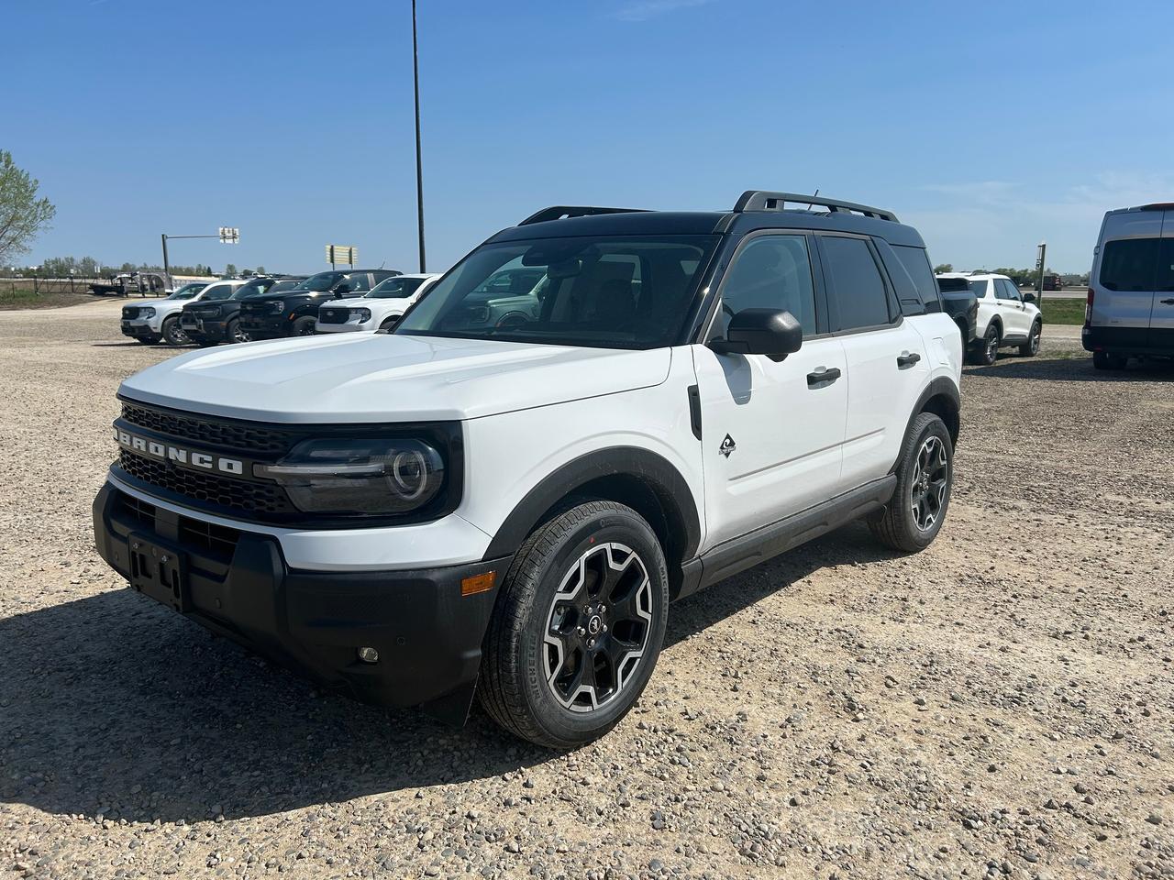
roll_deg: -1.5
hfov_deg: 67.3
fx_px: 882
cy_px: 440
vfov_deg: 53.1
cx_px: 587
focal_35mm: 26
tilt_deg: -8.6
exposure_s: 1/8000
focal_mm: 5.7
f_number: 1.5
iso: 50
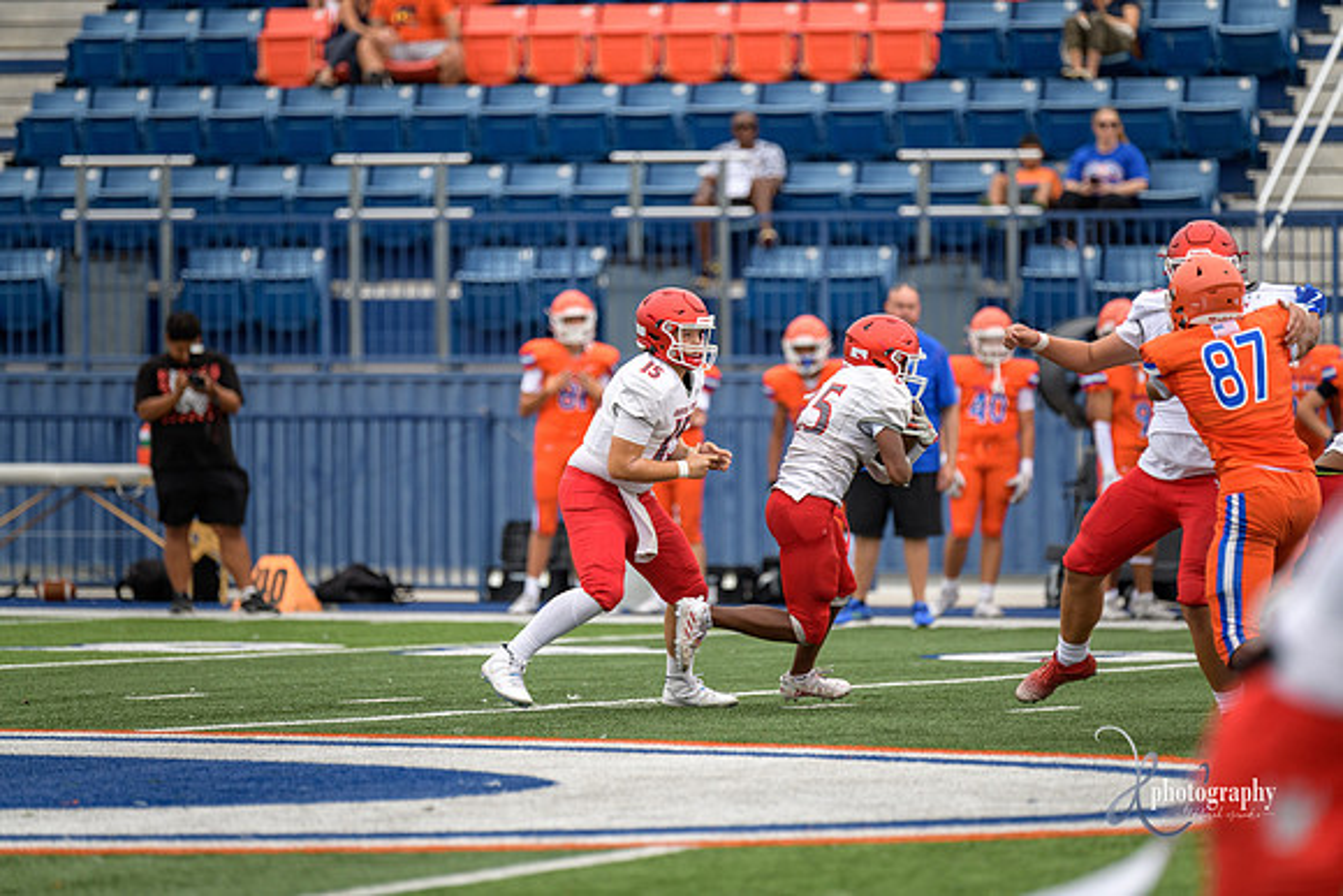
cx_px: 672
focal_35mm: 270
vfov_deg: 5.1
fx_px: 10074
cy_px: 448
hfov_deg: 7.6
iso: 360
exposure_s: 1/800
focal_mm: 270
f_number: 2.8
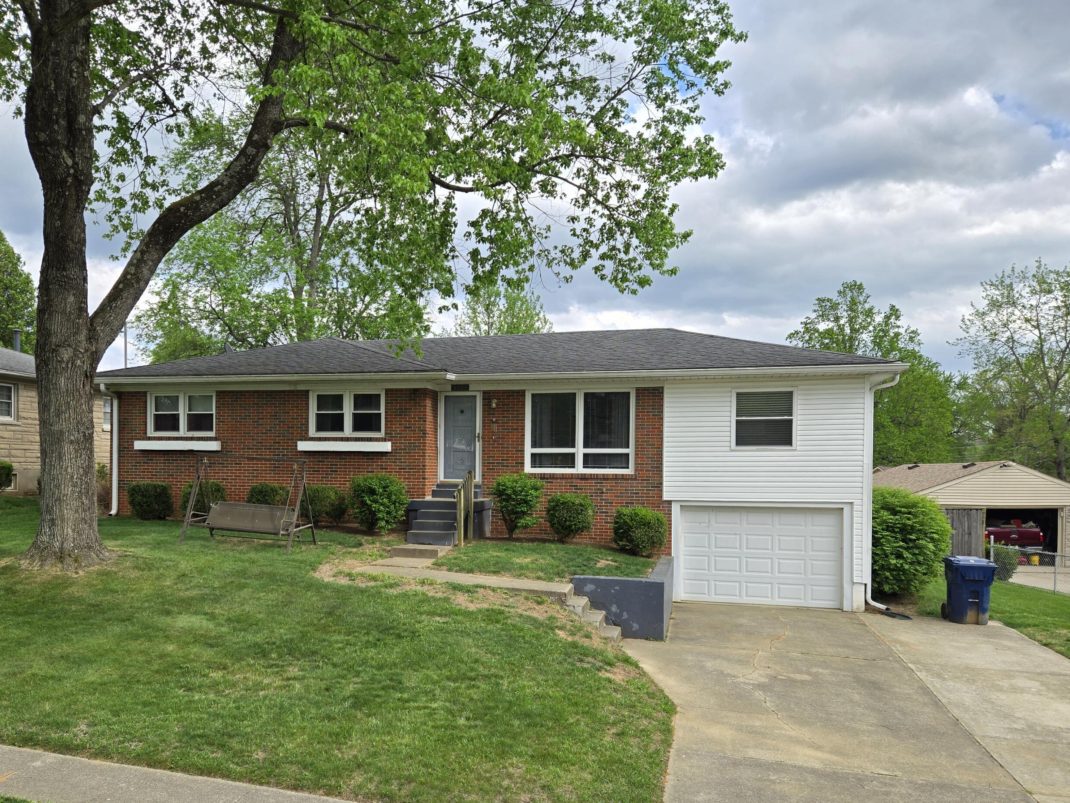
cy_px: 481
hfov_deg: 63.1
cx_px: 449
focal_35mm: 28
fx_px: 865
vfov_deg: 49.4
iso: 25
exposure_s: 1/701
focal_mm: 5.4
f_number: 1.8
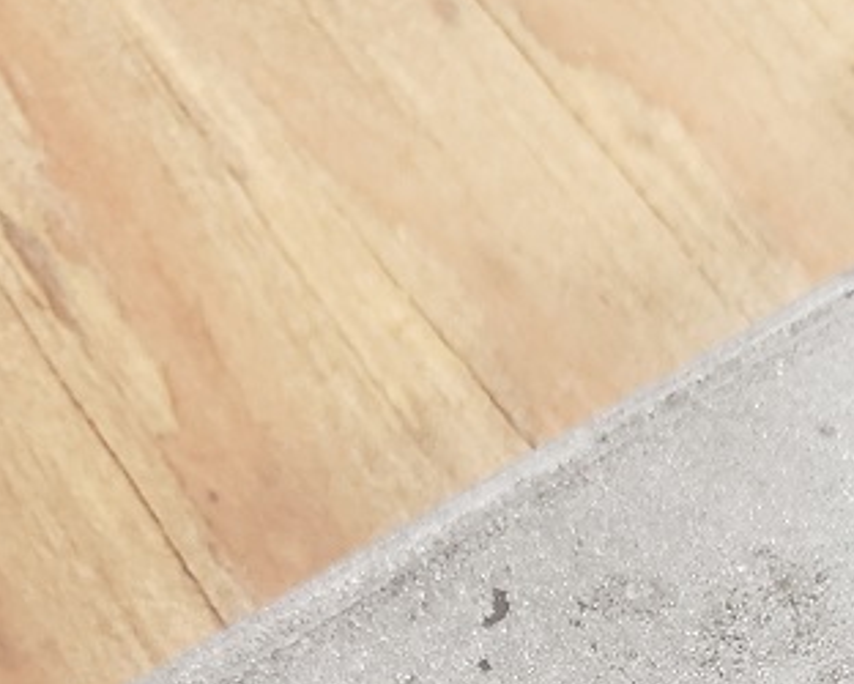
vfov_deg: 16.2
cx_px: 838
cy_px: 1171
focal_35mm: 82
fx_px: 2074
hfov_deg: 22.4
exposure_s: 1/24
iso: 250
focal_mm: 4.3
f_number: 2.4
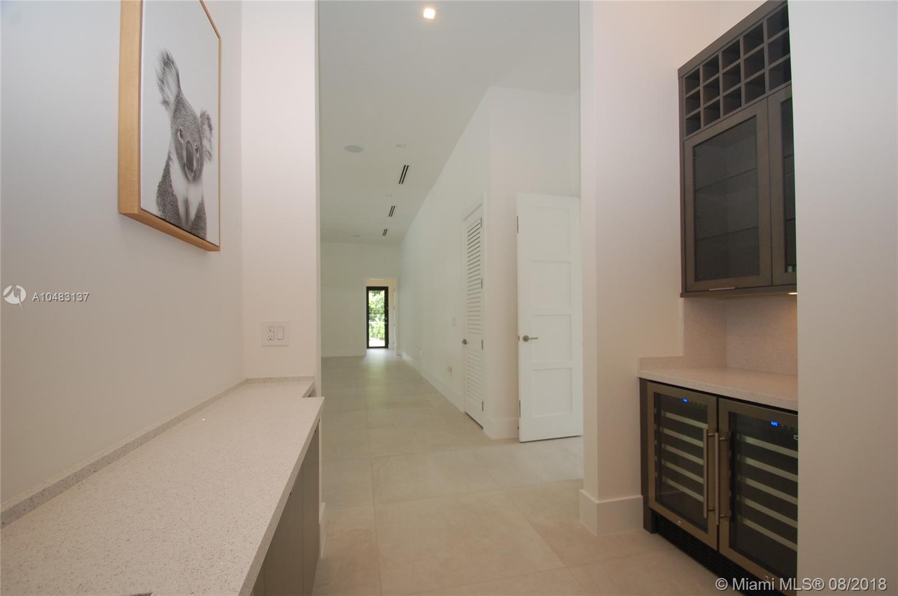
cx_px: 449
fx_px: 374
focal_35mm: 15
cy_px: 298
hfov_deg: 100.5
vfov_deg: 77.2
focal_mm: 10
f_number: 5.6
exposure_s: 1/125
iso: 400
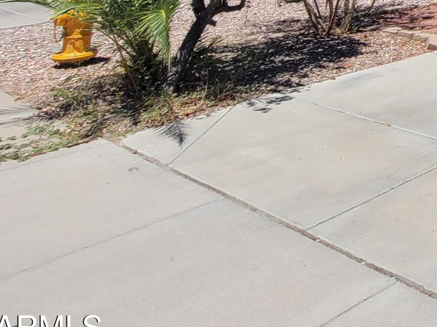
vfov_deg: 24.0
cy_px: -187
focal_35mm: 45
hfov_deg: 27.5
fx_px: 568
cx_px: 668
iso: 64
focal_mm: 2.2
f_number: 2.2
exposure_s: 1/1799
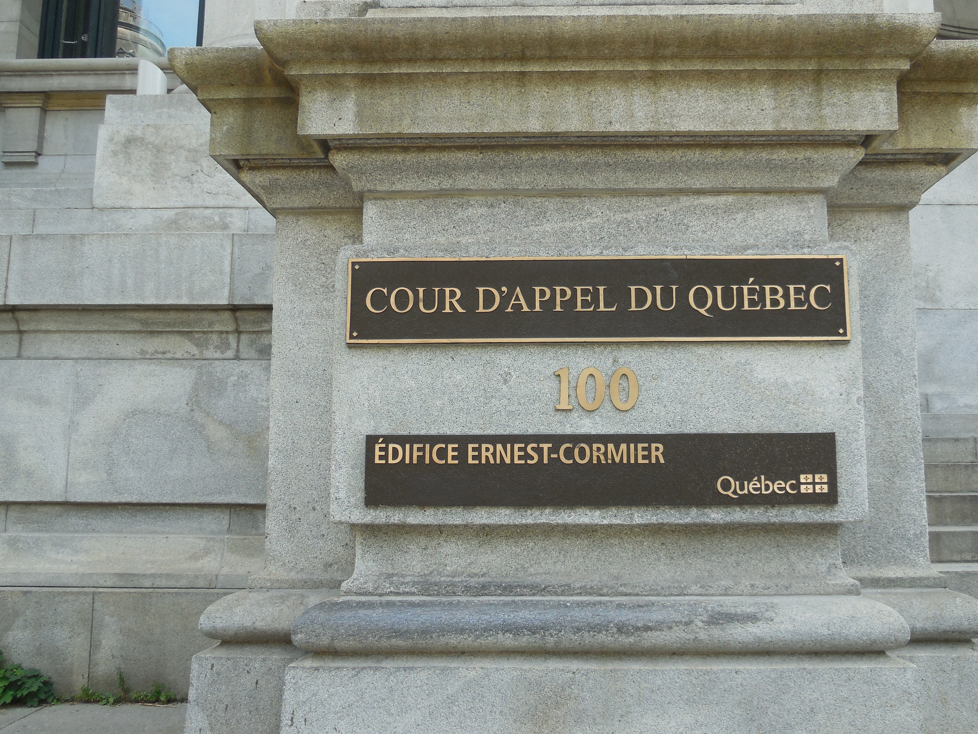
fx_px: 932
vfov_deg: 42.9
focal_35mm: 33
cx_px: 536
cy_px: 363
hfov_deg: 55.3
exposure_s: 1/160
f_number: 3.2
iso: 125
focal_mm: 5.3
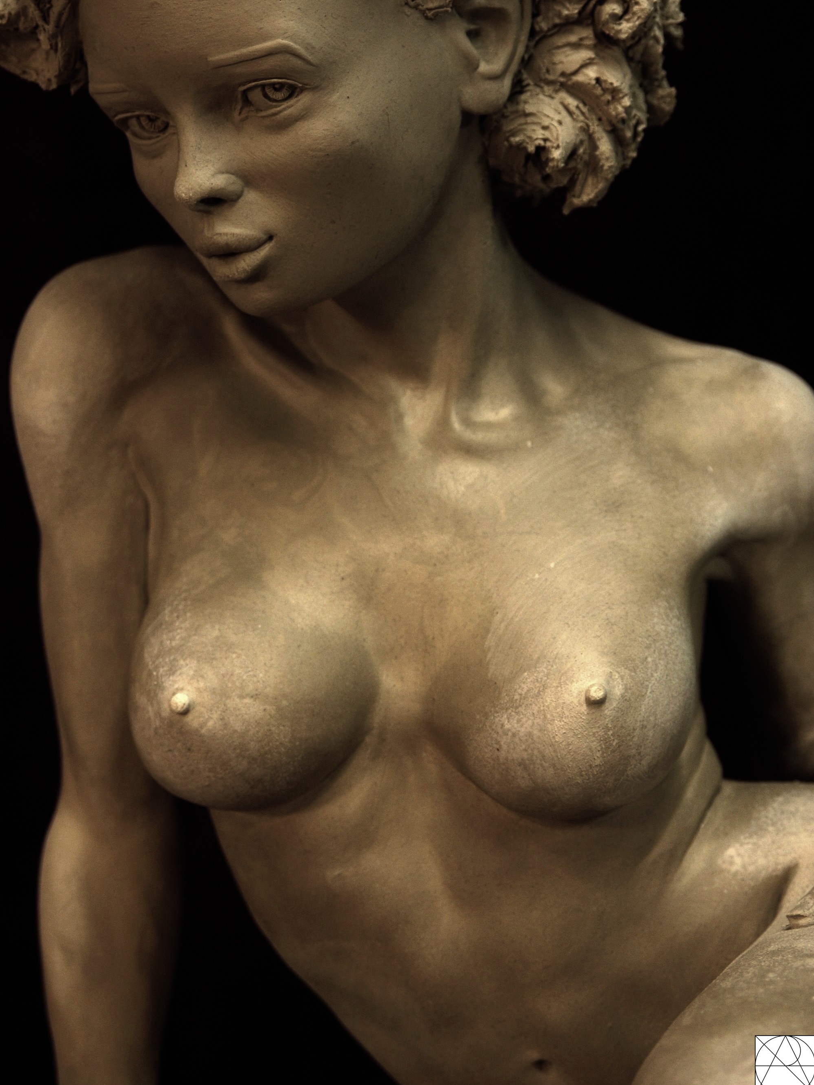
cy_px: 483
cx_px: 408
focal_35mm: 150
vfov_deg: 13.2
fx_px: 4703
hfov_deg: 9.9
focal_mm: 92
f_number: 5.6
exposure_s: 1/25
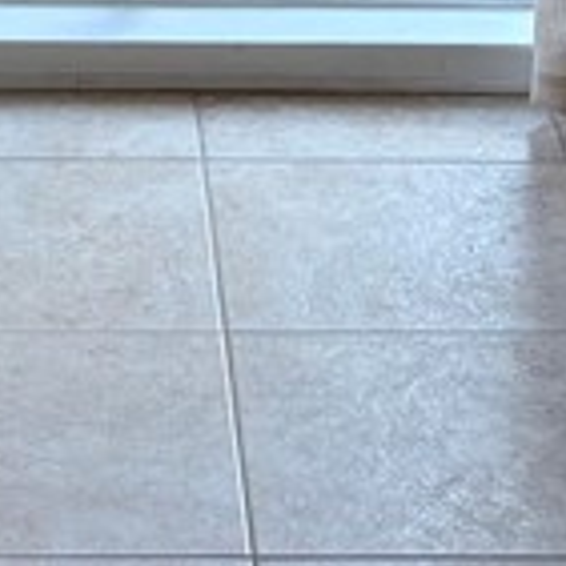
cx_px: 92
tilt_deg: -2.8
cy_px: -903
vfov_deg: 9.1
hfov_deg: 10.4
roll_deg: +0.1
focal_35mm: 167
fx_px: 3089
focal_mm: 5.96
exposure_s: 1/211
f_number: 1.6
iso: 40
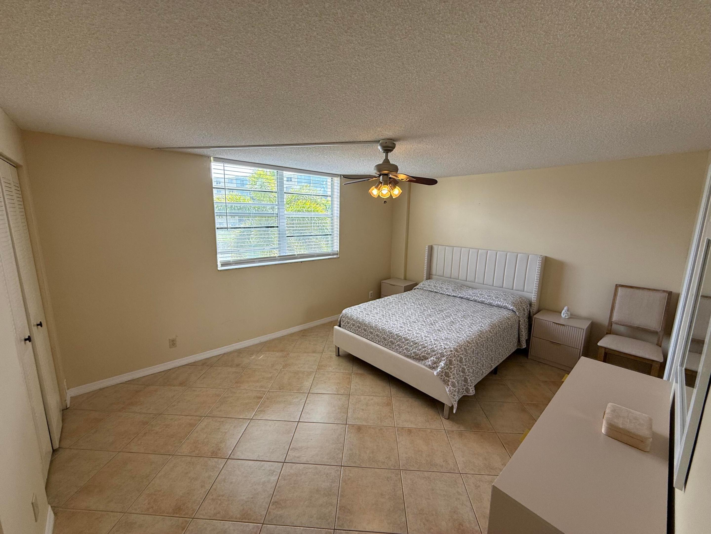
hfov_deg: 102.1
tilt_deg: -9.4
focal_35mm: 14
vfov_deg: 85.7
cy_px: 267
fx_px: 288
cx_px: 356
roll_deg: +0.3
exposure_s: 1/120
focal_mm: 2.22
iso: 64
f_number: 2.2
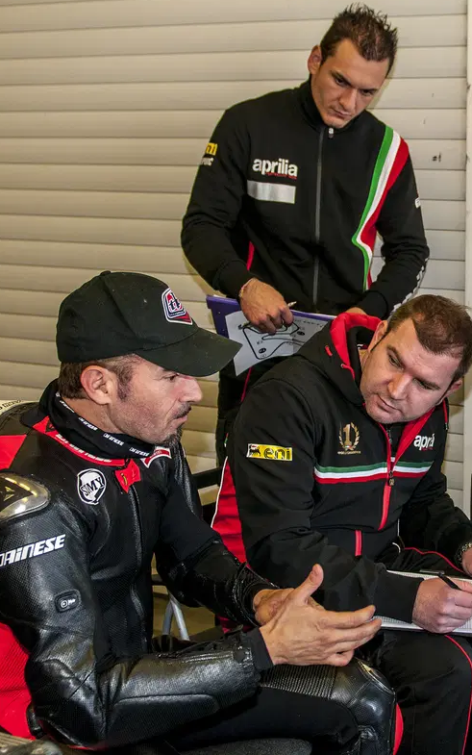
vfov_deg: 36.3
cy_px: 373
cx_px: 474
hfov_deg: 22.3
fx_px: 1152
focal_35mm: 56
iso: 200
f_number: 2.8
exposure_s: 1/125
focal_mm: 24
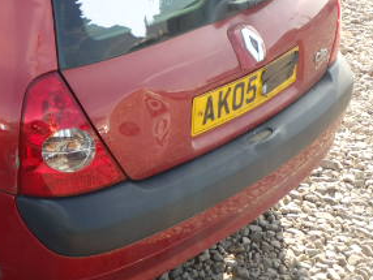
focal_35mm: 76
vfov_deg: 19.3
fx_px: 820
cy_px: 82
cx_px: -35
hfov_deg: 24.0
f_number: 4.4
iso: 125
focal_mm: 6.1
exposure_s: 1/160
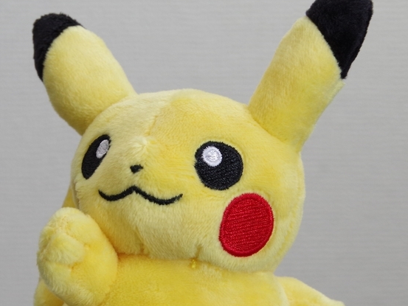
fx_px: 1768
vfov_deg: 9.9
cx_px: 202
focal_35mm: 150
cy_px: 252
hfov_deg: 13.2
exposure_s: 1/15
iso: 800
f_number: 10
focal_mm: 48
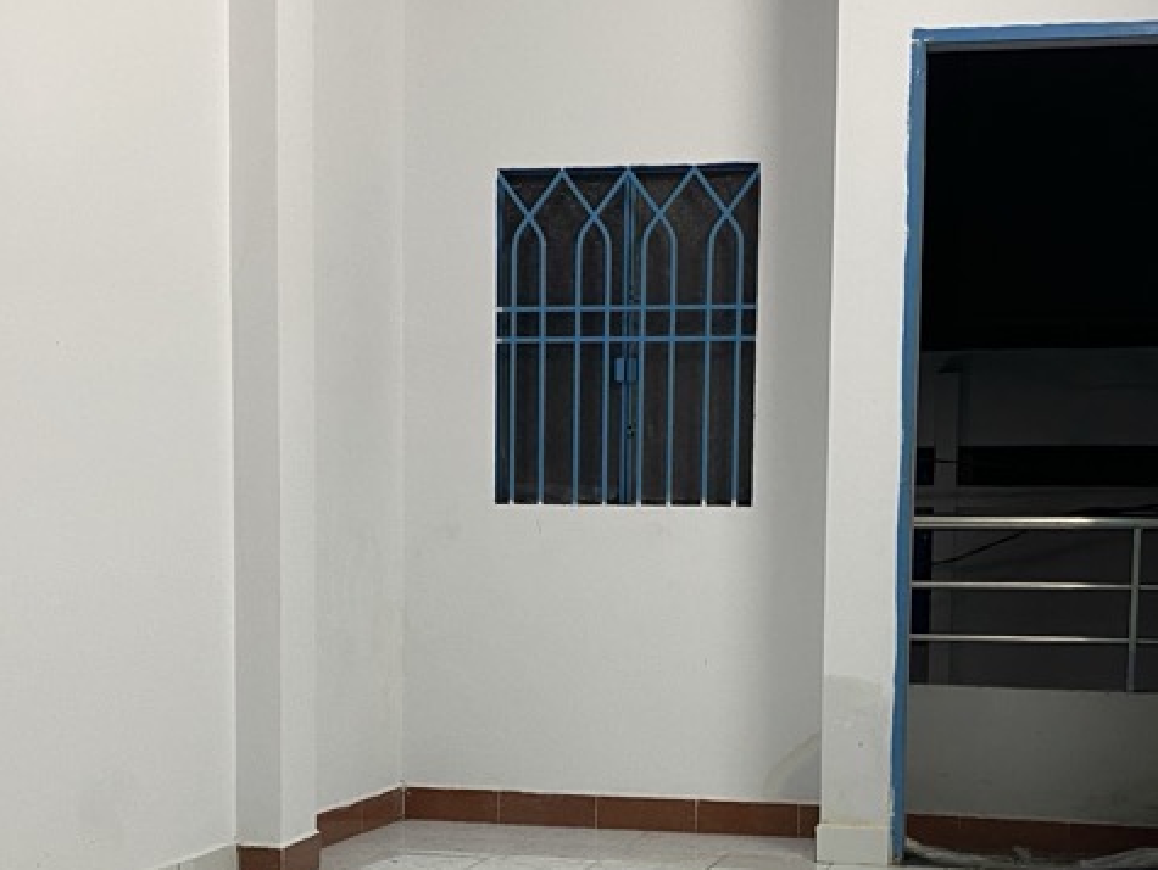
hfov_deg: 34.3
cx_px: 544
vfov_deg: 25.6
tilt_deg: -5.0
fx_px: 1875
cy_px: 712
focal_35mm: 56
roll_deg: -1.0
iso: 64
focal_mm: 4.25
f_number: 1.8
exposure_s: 1/50
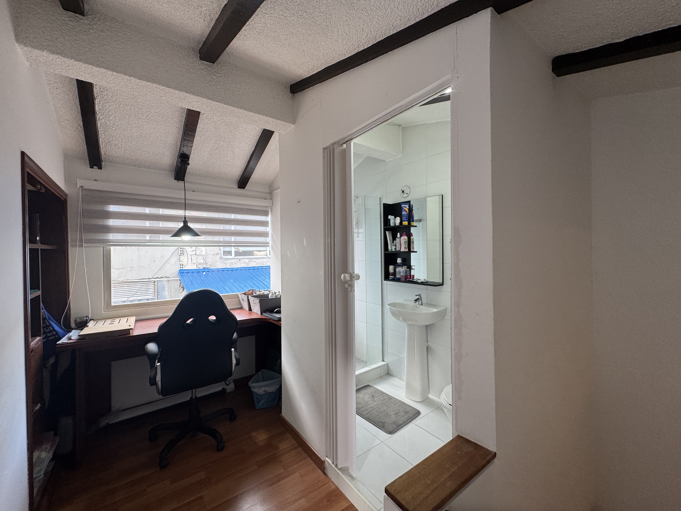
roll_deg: +0.4
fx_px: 275
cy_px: 256
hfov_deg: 102.1
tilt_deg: +0.5
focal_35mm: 14
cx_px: 340
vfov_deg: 85.7
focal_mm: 2.22
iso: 160
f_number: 2.2
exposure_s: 1/99
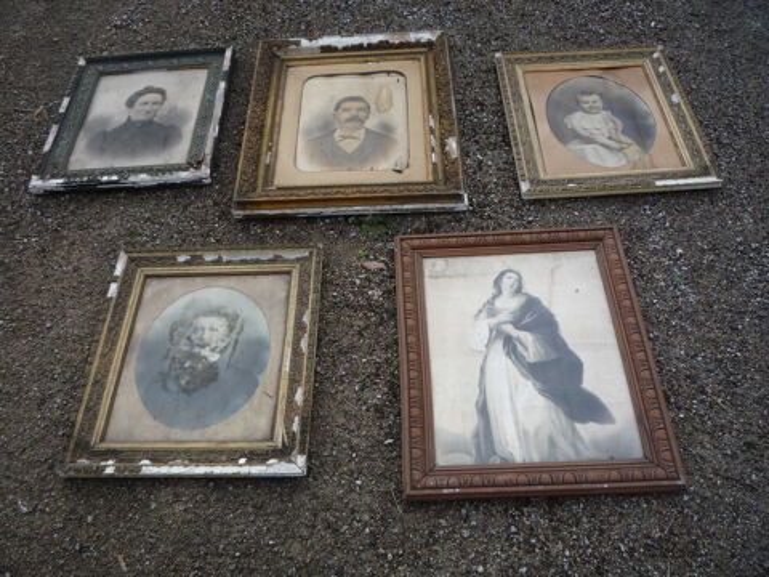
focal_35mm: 30
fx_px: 666
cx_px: 384
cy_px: 288
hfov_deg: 60.0
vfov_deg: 46.8
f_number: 4
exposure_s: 1/250
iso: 100
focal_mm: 5.2
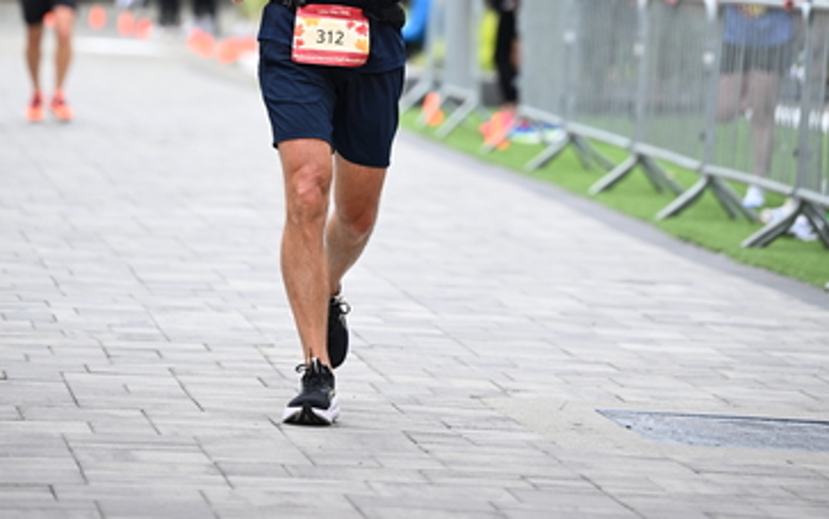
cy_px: -30
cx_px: 413
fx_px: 5222
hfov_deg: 9.1
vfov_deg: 5.7
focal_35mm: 231
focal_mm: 150
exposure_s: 1/2000
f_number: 2.8
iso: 640
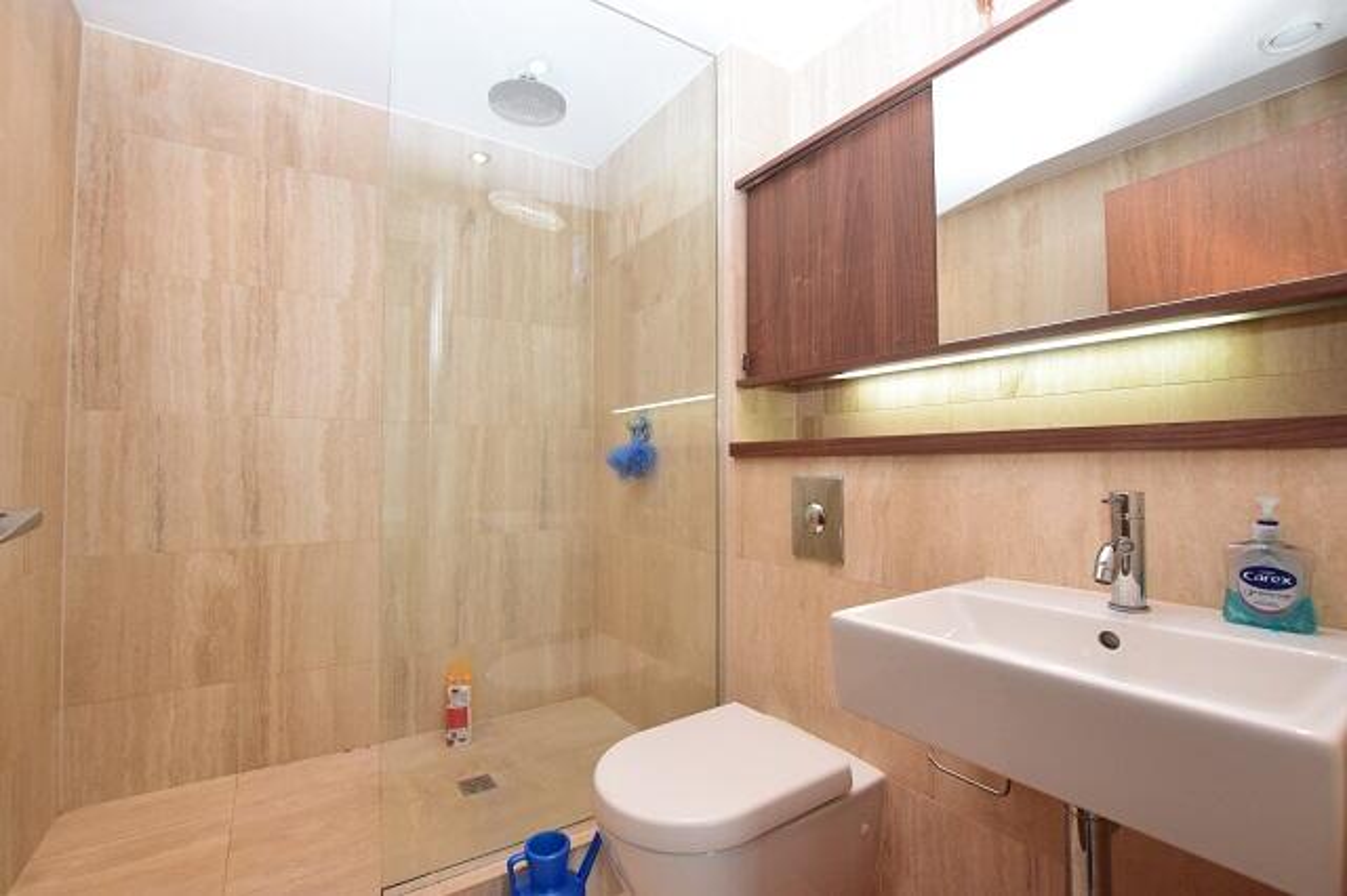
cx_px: 674
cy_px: 448
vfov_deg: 77.3
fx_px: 561
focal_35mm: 15
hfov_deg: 100.4
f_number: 8
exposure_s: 1/60
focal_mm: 10
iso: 1250
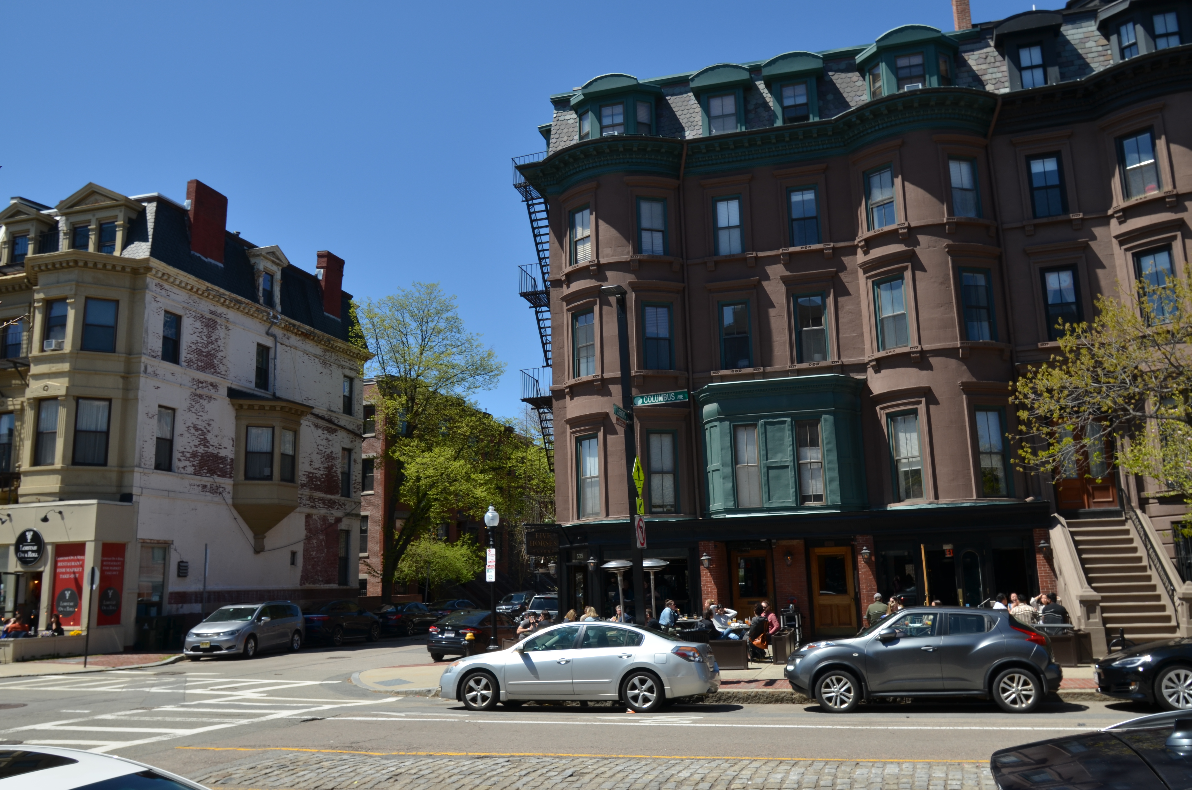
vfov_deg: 43.4
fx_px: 991
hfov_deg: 62.0
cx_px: 596
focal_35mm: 30
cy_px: 395
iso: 100
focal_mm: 20
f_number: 8
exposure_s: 1/250
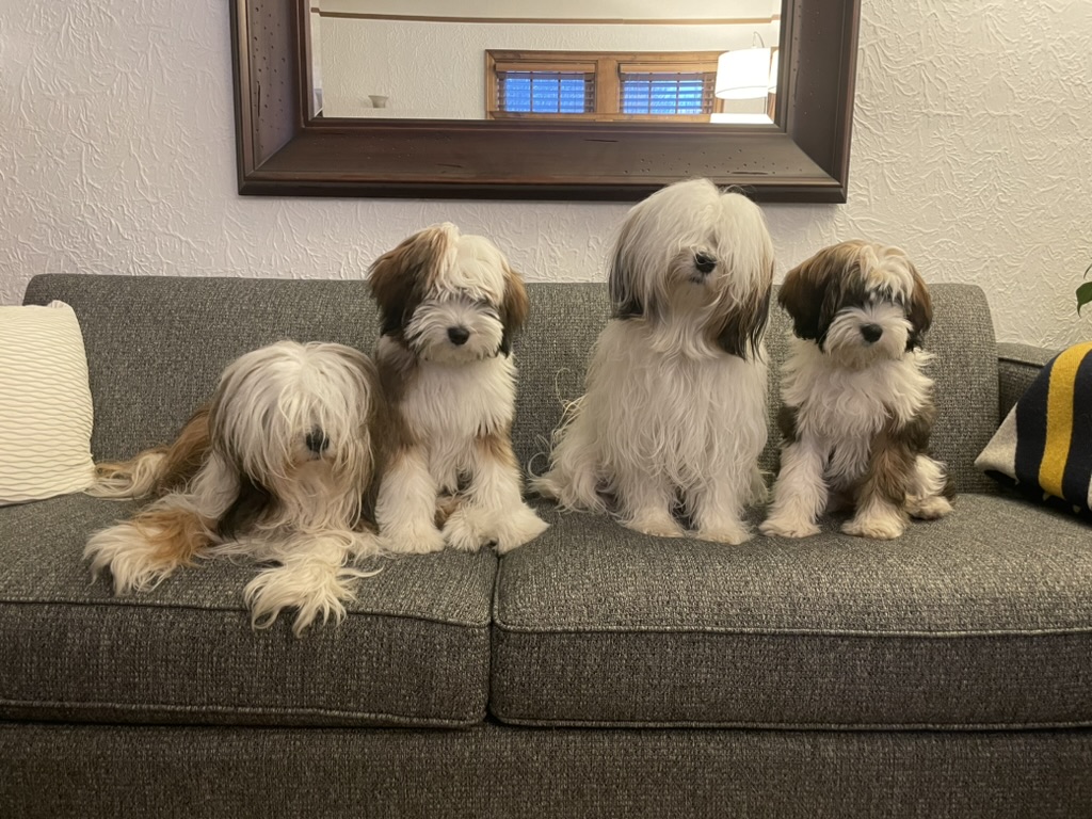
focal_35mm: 26
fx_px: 820
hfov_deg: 67.3
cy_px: 410
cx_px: 546
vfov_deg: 53.1
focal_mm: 4.2
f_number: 1.6
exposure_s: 1/40
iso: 500
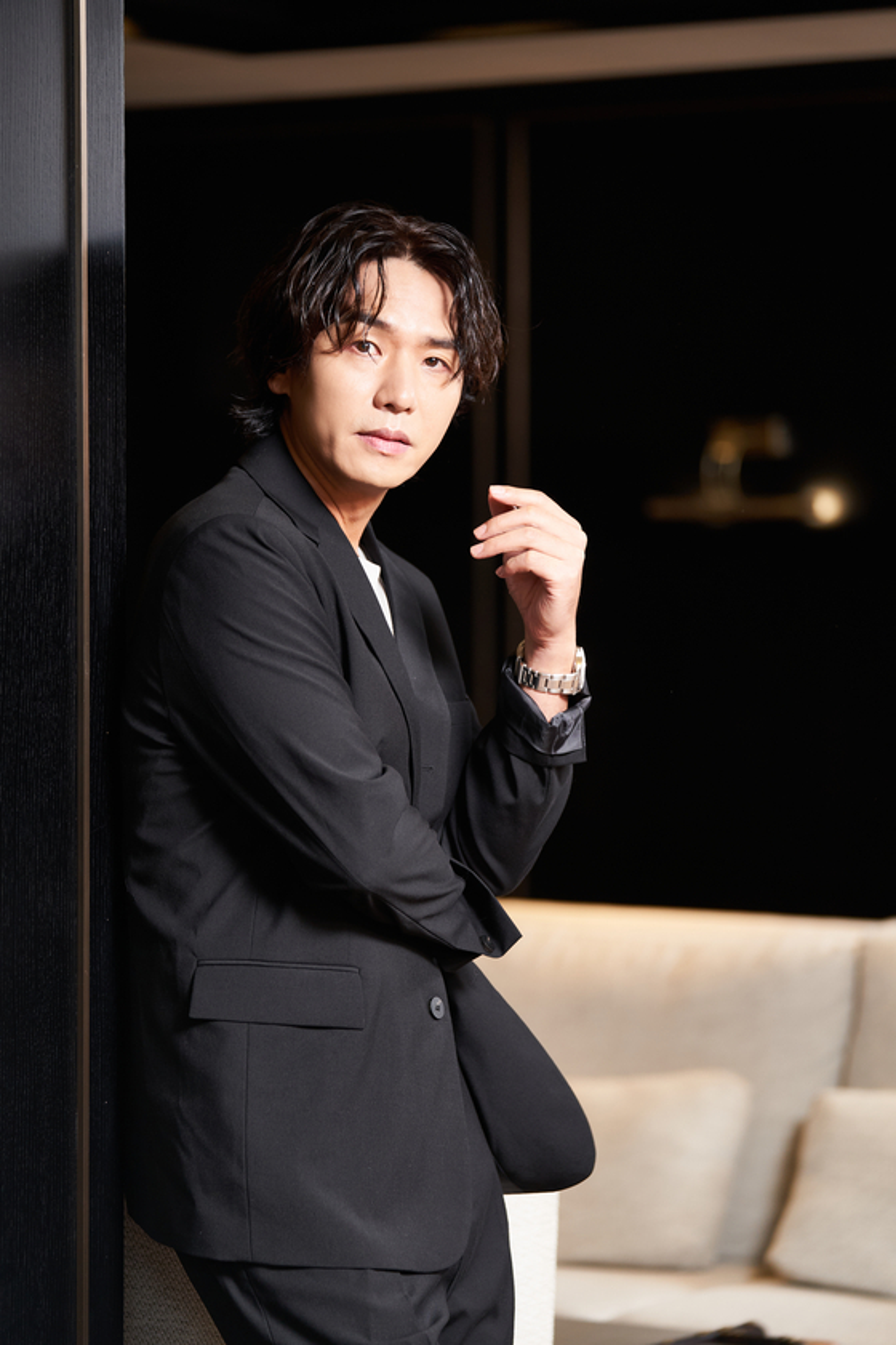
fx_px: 4704
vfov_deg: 16.3
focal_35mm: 126
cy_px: 672
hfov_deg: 10.9
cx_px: 448
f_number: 2.8
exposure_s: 1/160
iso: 400
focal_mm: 126
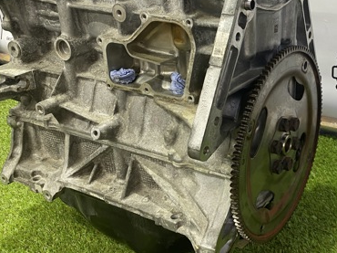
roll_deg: +1.7
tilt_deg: -33.5
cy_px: 123
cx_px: 274
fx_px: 438
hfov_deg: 40.2
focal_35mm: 45
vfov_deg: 32.1
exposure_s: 1/50
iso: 80
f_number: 1.8
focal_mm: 4.25
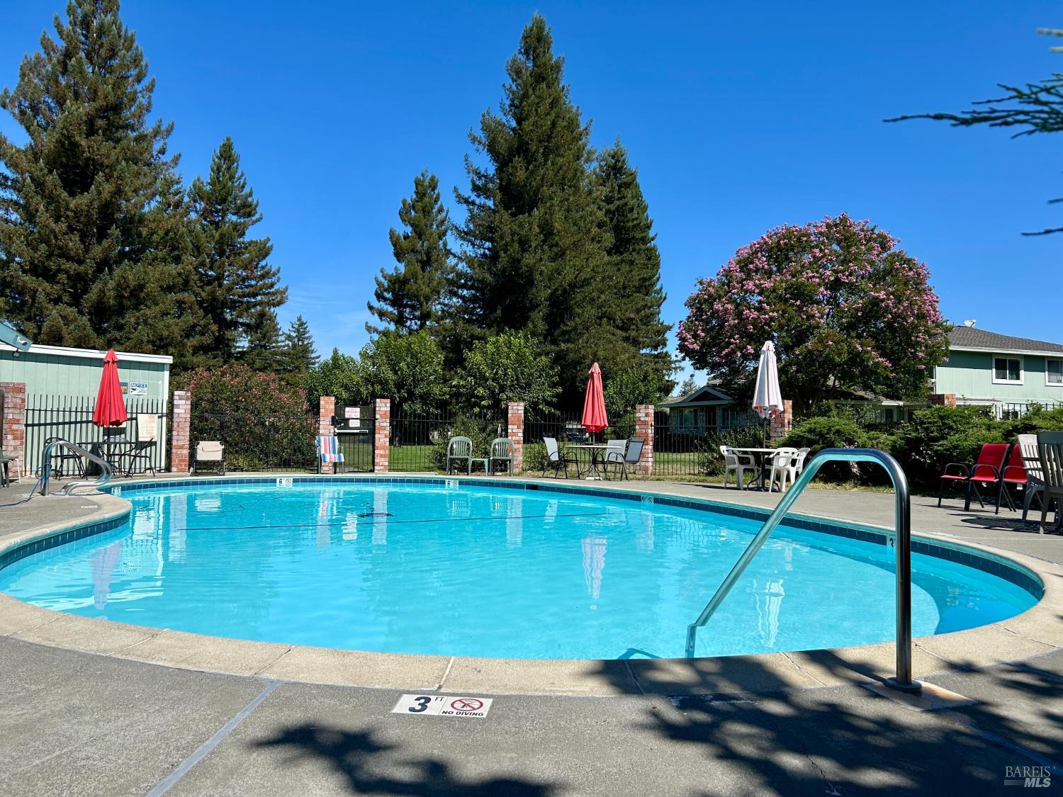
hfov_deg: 67.3
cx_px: 532
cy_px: 398
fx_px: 798
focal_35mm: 26
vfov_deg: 53.1
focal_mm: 5.7
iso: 50
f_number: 1.5
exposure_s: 1/5882
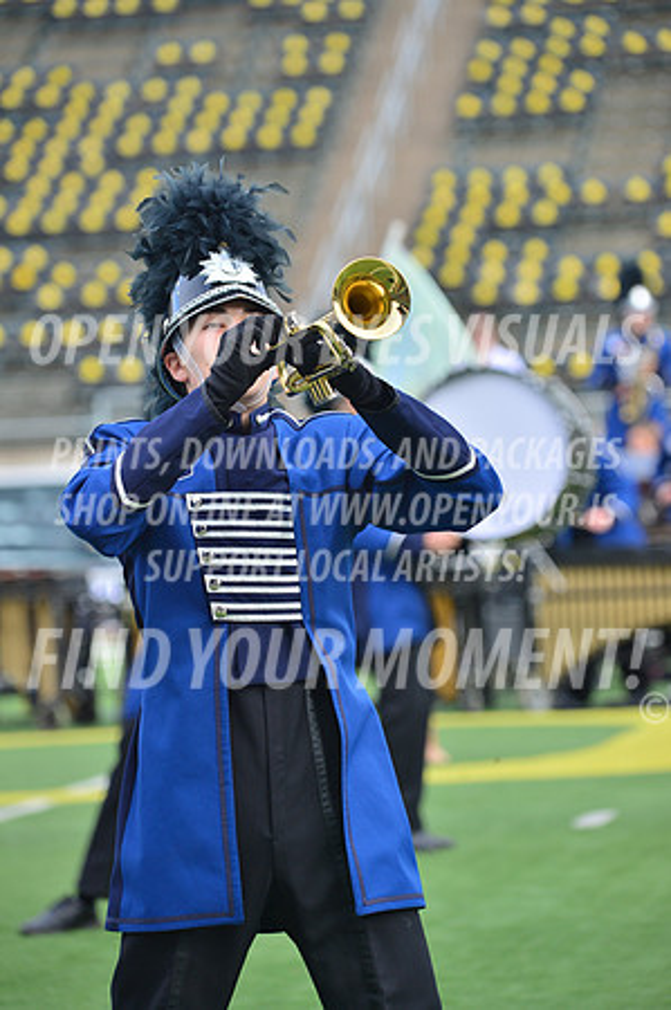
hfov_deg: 6.2
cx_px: 336
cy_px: 505
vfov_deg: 9.4
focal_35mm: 220
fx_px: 6165
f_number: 5.6
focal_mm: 220
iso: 200
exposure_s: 1/500
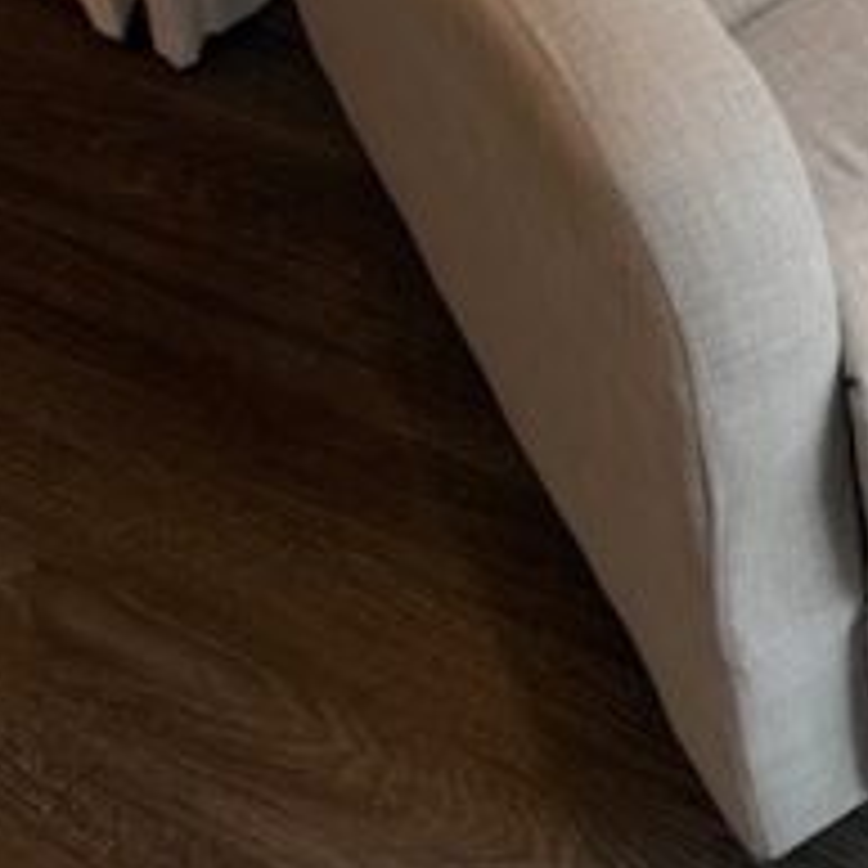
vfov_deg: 23.9
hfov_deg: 25.9
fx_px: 1787
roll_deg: -0.7
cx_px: 864
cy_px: -274
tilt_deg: -33.8
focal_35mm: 63
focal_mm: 4.25
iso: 50
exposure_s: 1/120
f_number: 1.8
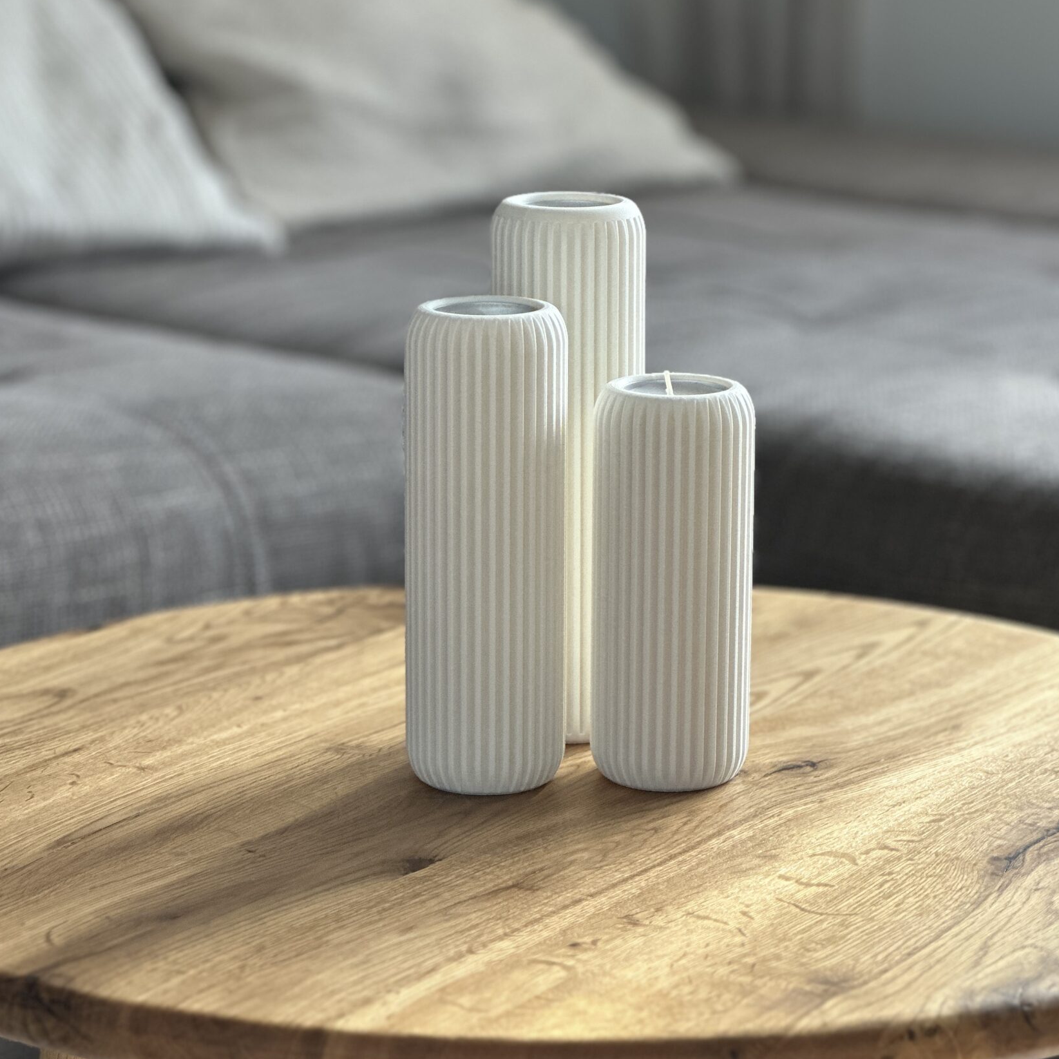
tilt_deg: -11.8
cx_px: 573
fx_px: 3669
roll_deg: -2.0
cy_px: 528
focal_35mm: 106
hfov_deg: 16.4
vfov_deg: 16.4
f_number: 2.8
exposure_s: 1/121
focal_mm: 9
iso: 100
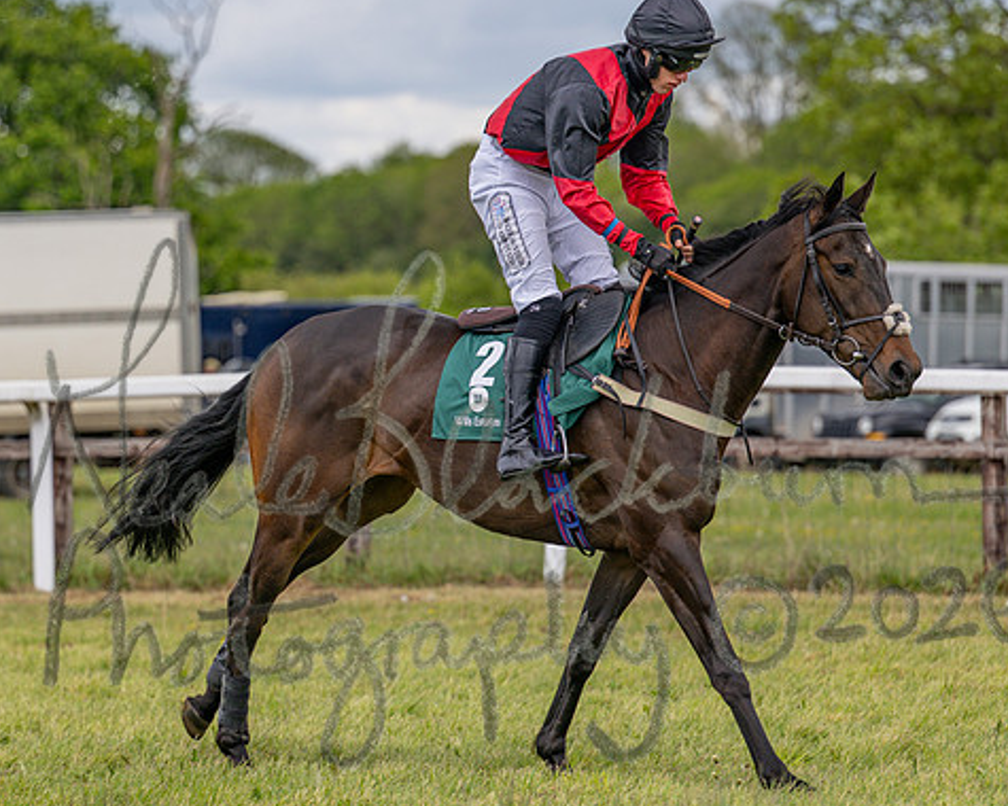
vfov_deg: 6.9
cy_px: 483
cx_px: 427
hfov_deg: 8.6
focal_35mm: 225
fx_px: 6712
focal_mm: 120
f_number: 2.8
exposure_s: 1/2000
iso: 200
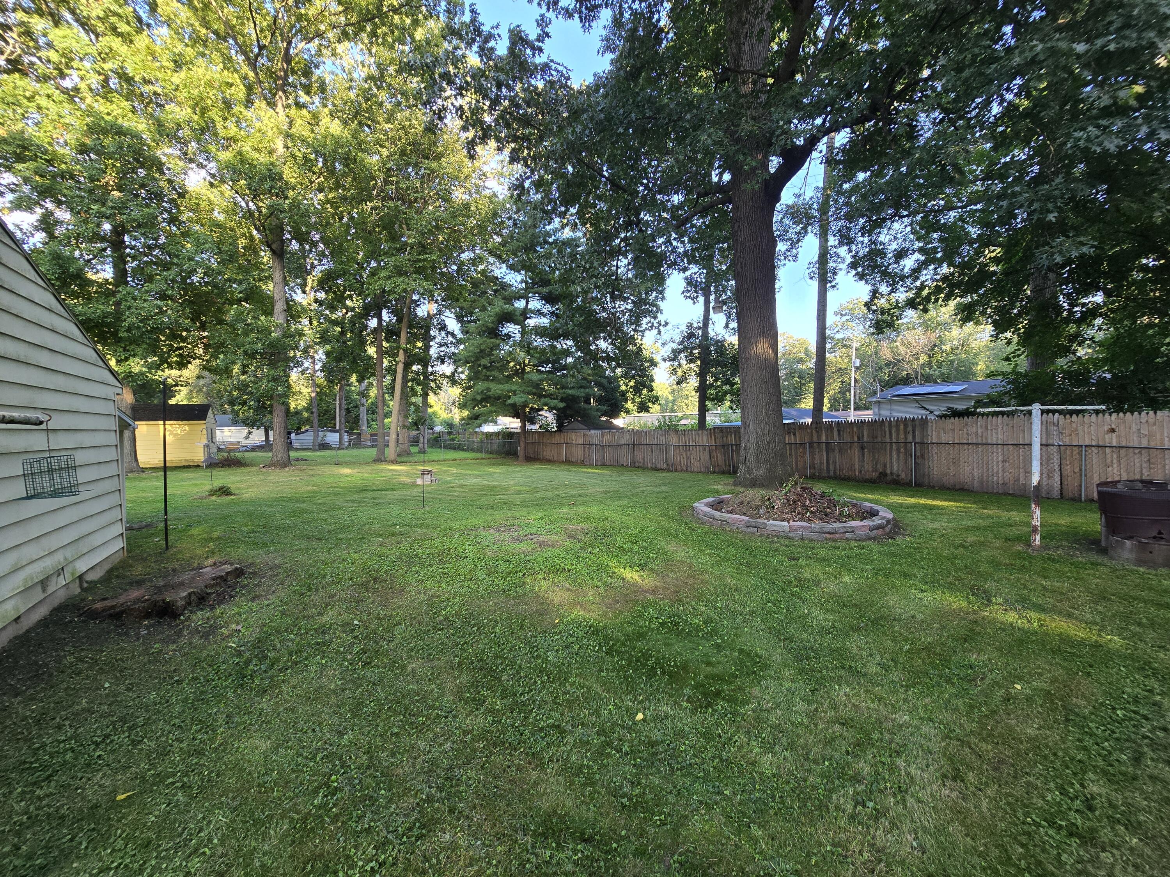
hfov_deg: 106.2
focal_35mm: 13
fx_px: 439
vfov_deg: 89.9
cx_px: 585
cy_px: 438
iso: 50
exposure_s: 1/120
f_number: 2.2
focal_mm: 2.2
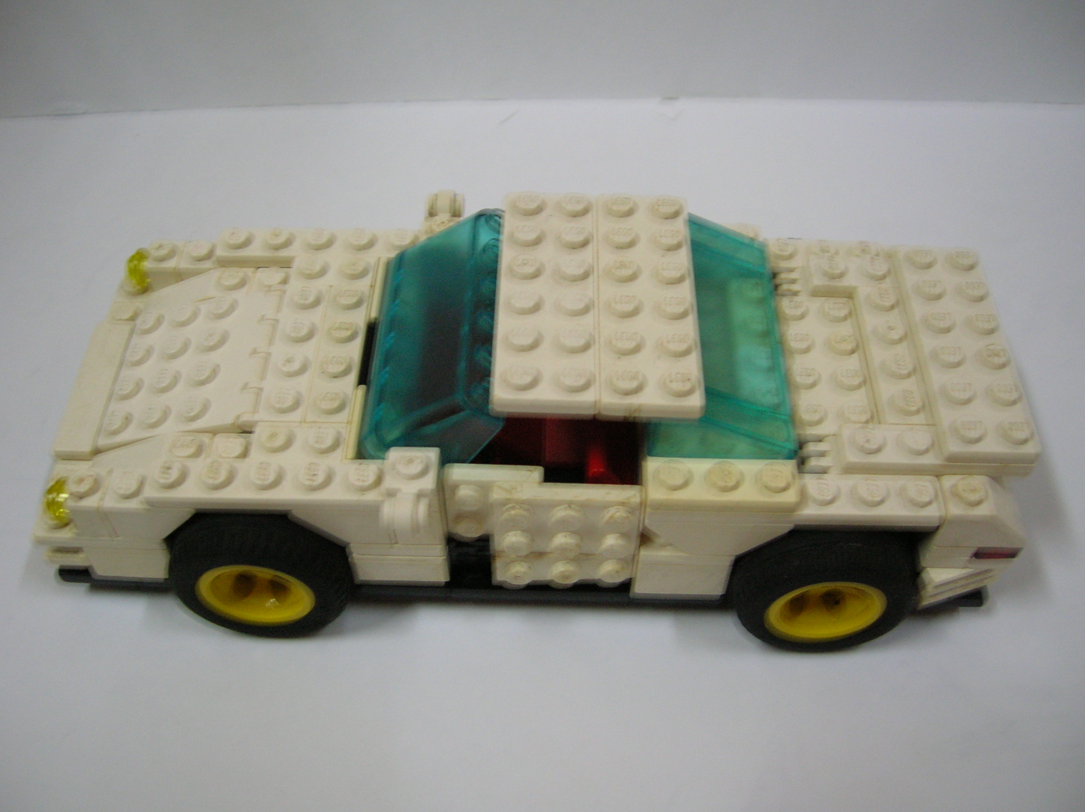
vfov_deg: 40.6
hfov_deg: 52.7
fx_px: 1096
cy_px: 406
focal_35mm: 35
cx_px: 542
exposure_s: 1/6.8
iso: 100
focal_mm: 5.8
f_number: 2.9
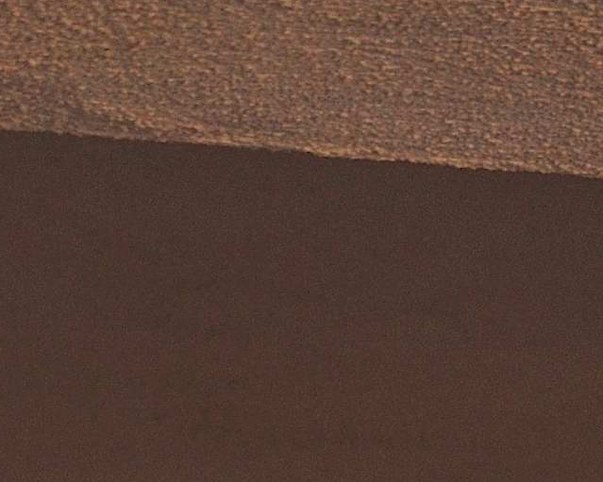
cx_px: 1533
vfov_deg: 4.6
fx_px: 5891
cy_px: -708
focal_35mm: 330
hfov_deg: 5.6
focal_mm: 35
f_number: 4.5
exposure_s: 1/160
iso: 200
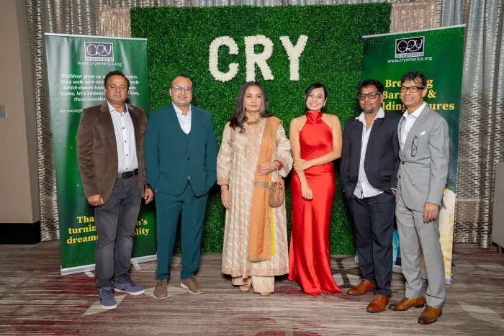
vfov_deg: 40.0
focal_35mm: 33
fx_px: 462
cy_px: 168
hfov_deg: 57.2
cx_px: 252
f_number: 5.6
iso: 160
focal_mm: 33
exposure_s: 1/160
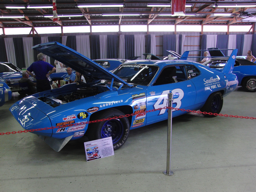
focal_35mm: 30
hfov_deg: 60.0
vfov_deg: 46.8
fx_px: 222
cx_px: 128
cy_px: 96
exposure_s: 1/80
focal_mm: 5.3
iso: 200
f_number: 2.8
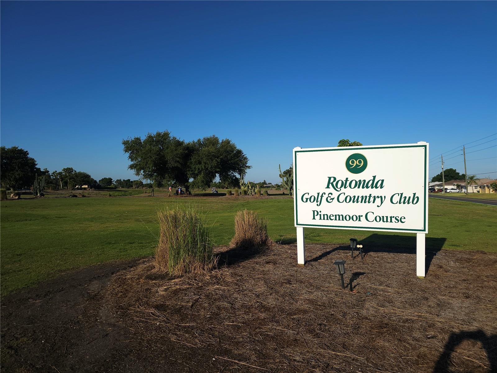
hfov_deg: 73.9
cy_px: 186
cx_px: 248
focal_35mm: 23
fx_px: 330
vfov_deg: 58.9
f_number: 1.7
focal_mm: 6.3
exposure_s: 1/804
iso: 10
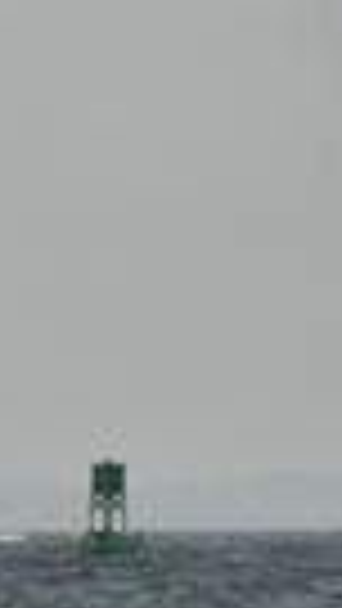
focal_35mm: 1579
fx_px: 25440
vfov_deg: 1.4
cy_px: 759
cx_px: -945
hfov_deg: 0.8
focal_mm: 350
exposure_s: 1/1250
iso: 320
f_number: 10
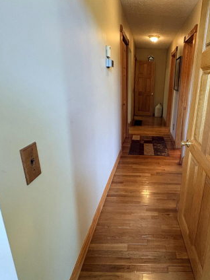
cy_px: 138
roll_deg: -2.9
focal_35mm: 22
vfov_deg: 76.4
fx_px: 178
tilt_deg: -17.2
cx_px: 151
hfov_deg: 58.7
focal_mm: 2.22
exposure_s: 1/60
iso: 800
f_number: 2.2
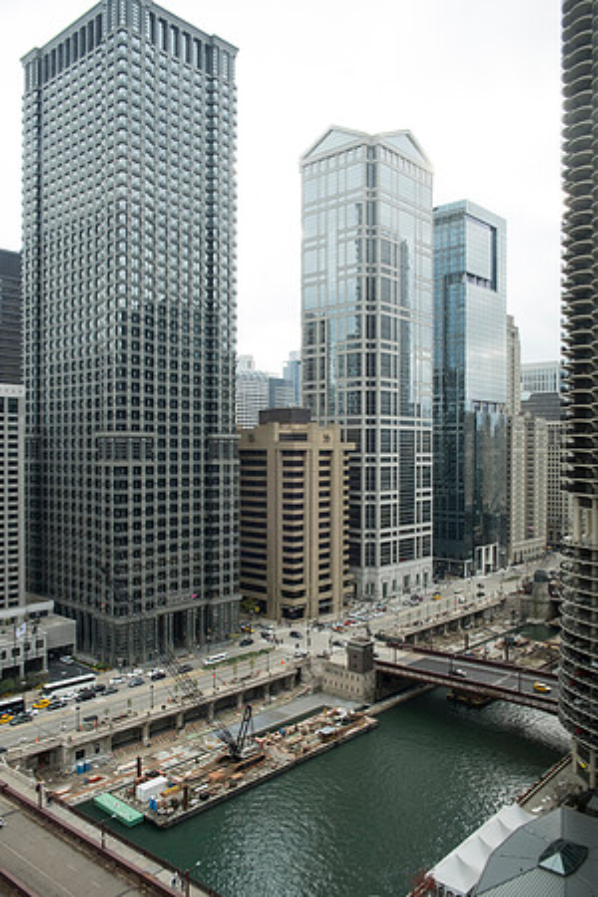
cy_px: 448
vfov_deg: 67.4
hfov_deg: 47.9
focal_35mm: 27
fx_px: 673
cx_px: 299
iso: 400
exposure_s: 1/25
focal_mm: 18
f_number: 8
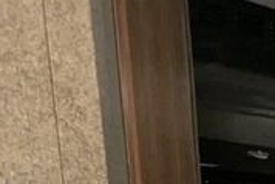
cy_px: 384
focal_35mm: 96
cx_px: 629
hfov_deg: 14.9
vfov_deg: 12.4
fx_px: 734
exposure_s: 1/23.3
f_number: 2.2
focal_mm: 2.35
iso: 179
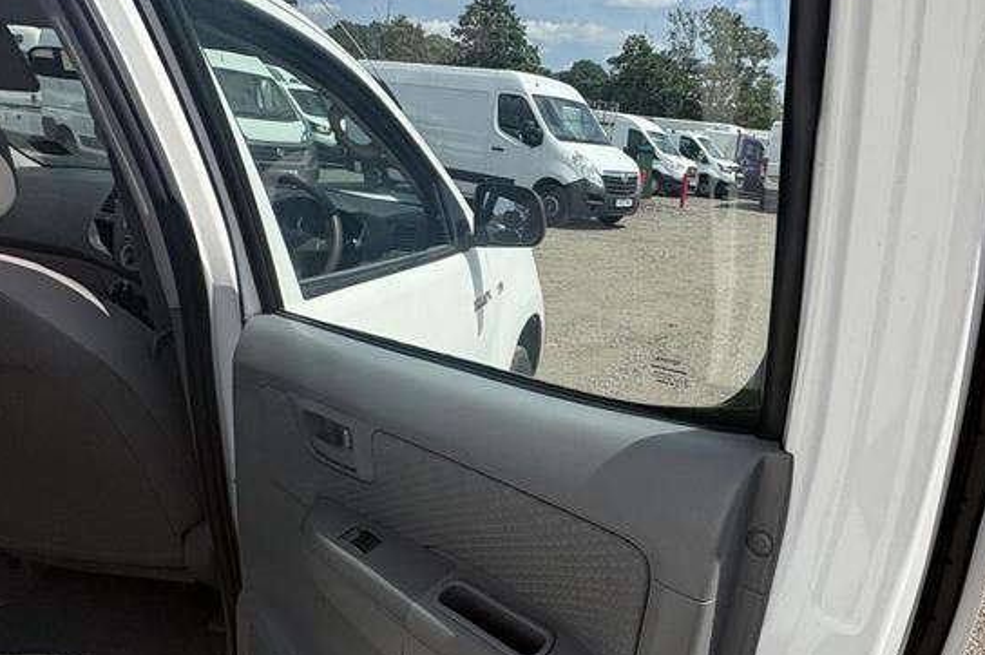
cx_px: 603
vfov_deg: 53.0
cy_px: 347
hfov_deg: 72.8
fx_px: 656
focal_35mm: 24
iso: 50
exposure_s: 1/2273
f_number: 2.2
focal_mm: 2.22
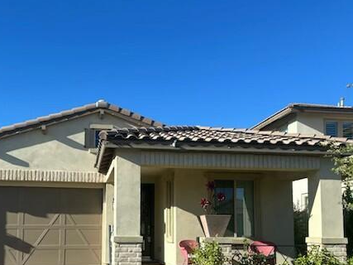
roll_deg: +0.0
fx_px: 398
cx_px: 135
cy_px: 195
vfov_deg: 36.1
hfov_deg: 47.5
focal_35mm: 39
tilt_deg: +5.2
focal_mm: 5.7
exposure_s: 1/2841
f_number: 1.5
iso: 50
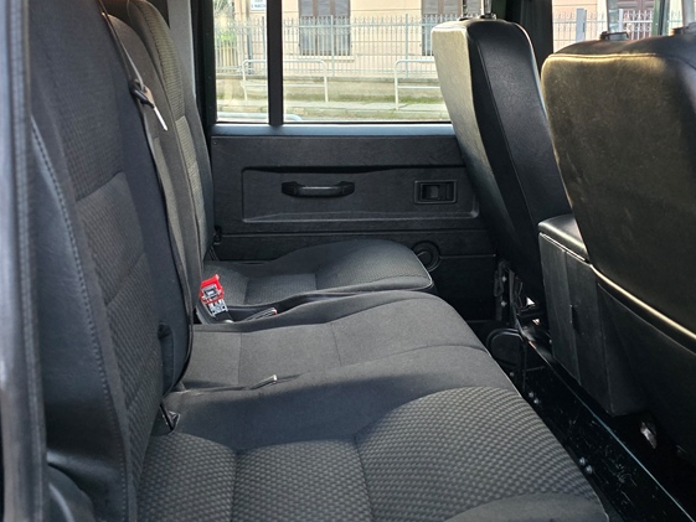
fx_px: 845
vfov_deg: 34.3
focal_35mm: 42
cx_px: 372
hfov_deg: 44.8
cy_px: 216
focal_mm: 6.3
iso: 1250
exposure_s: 1/100
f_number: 1.7
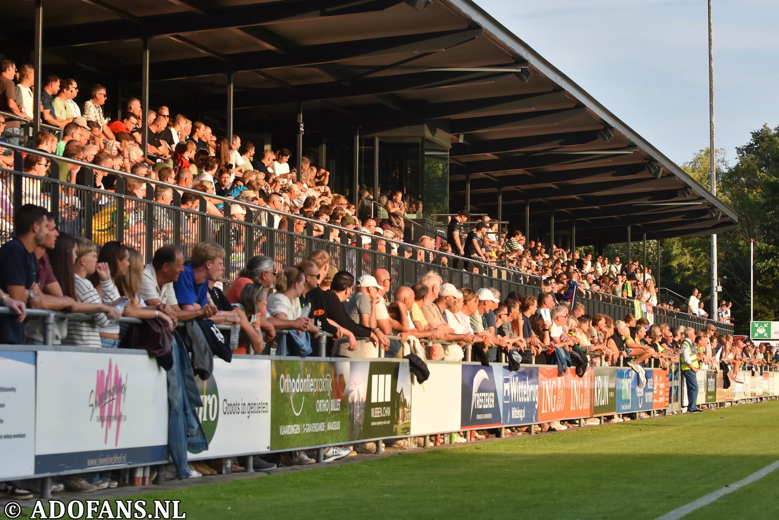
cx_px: 390
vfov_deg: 13.0
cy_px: 260
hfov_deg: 19.5
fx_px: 2272
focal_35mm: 105
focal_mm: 70
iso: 560
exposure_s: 1/1000
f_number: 4.5
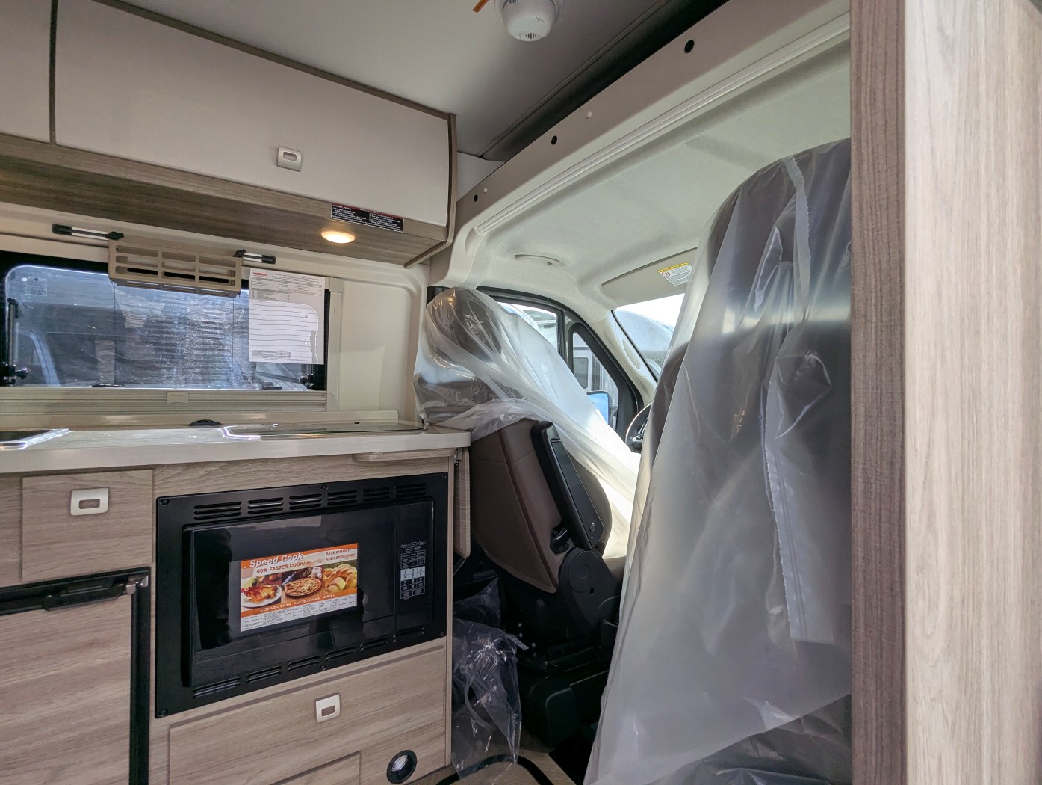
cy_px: 392
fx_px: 482
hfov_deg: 94.4
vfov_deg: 78.2
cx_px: 521
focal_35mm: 16
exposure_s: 1/421
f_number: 2.2
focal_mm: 2.35
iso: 49
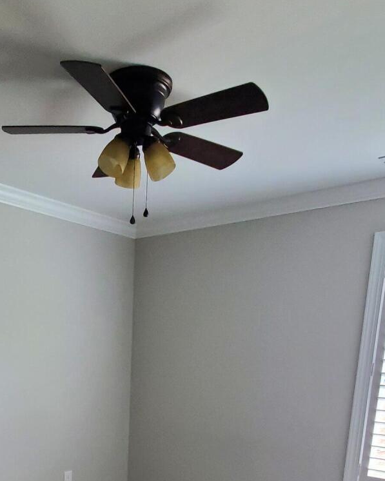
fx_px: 484
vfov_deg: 45.7
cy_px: 465
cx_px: 110
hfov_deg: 42.4
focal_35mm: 34
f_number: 2.2
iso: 400
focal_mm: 1.8
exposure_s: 1/33
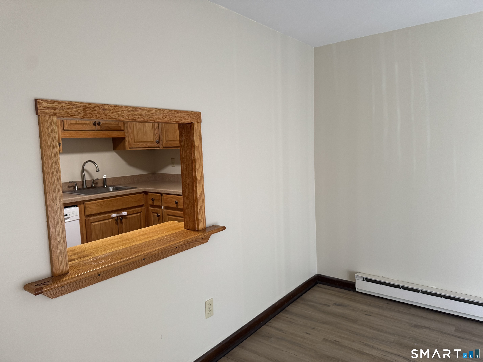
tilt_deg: -4.7
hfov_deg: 71.6
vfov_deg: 56.8
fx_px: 335
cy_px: 181
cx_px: 242
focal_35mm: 24
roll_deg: +1.4
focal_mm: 6.76
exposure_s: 1/60
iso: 160
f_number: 1.78
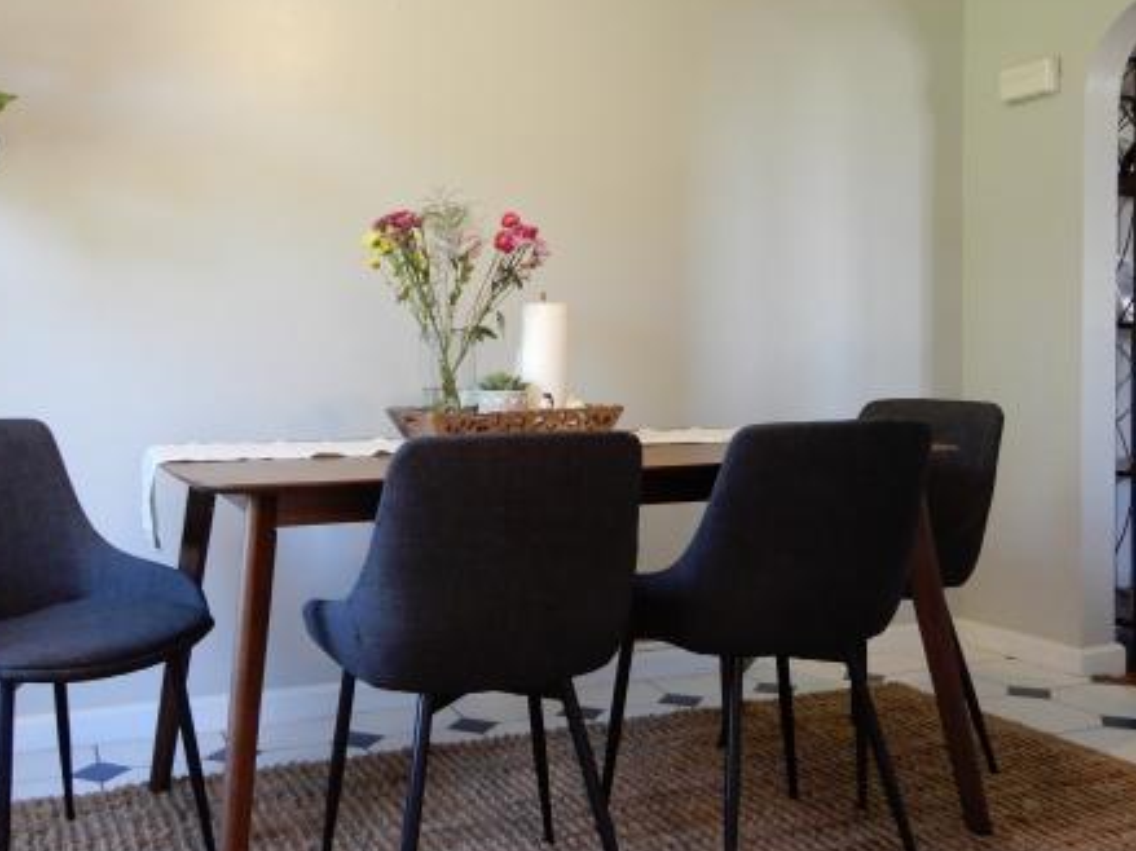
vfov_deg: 40.6
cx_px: 463
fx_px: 1148
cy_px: 383
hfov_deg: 52.3
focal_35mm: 35
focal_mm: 4.3
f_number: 3.4
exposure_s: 1/25
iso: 400
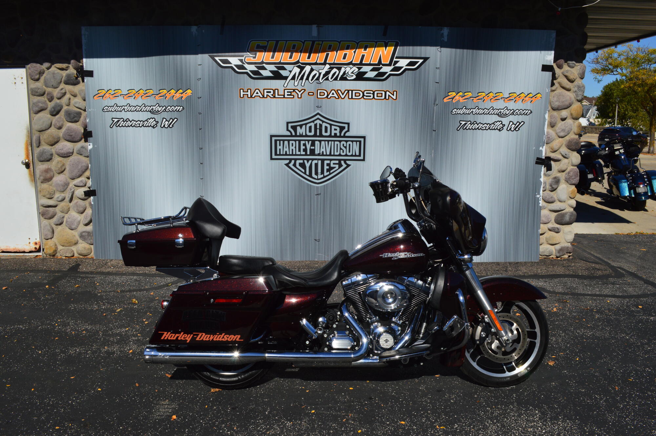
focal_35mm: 27
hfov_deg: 67.4
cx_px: 328
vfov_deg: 47.9
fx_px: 492
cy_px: 218
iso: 220
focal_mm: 18
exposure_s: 1/500
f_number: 11
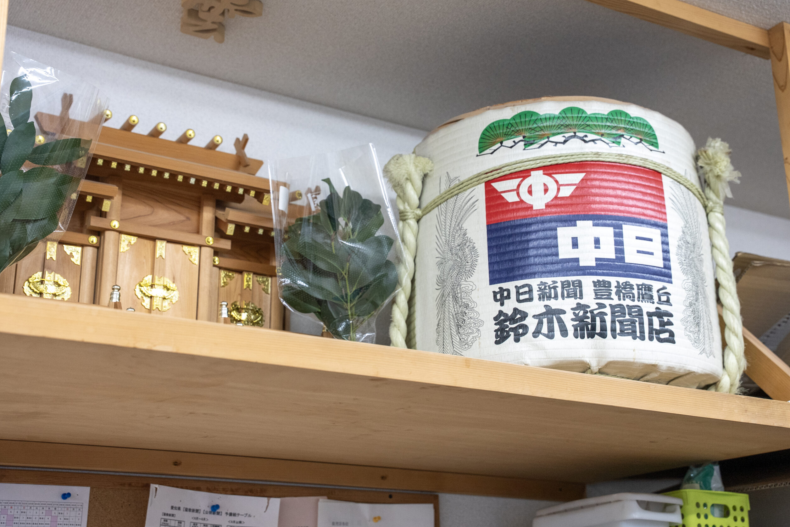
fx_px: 1152
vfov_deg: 25.8
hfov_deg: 37.8
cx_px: 398
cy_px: 259
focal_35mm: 53
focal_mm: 51.5
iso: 1000
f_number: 4.5
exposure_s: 1/400
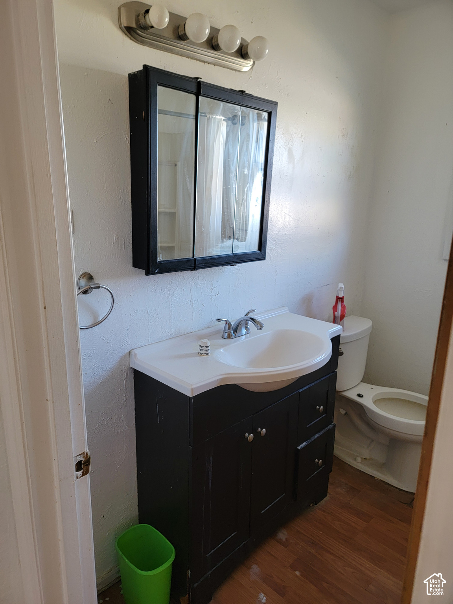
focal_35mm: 24
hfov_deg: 56.8
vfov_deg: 71.6
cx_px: 226
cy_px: 302
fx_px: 419
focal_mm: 6.7
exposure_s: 1/60
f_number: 1.8
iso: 160
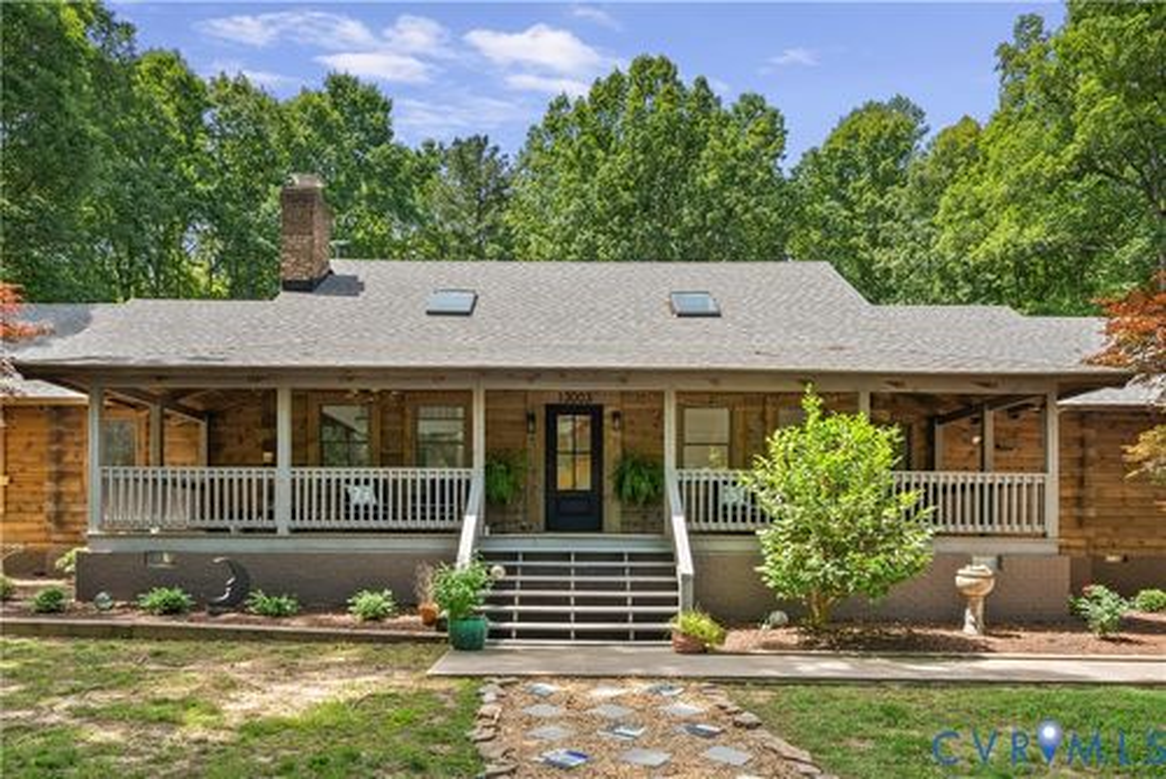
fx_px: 778
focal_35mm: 24
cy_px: 390
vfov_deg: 53.2
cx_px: 583
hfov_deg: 73.7
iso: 800
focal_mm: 24
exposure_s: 1/15
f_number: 11
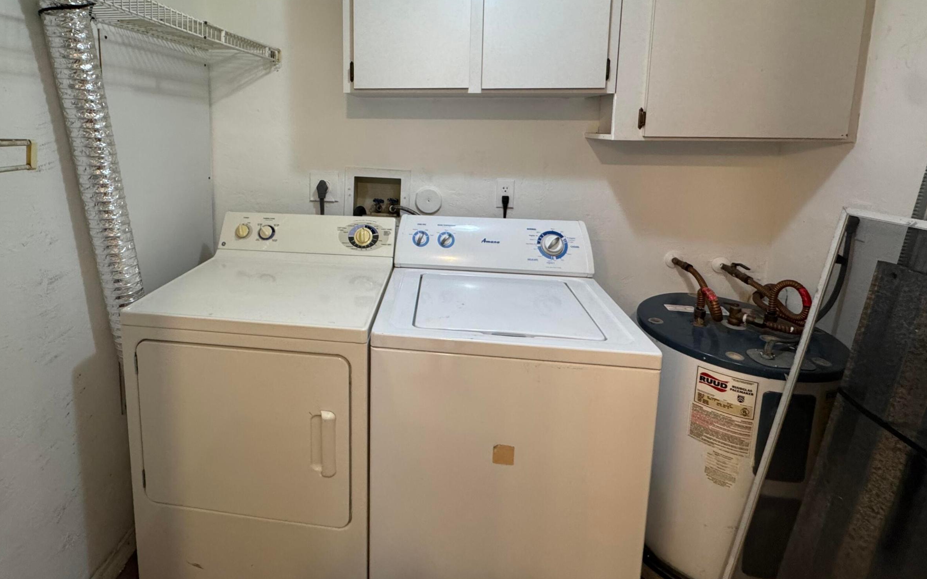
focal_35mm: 18
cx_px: 382
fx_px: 455
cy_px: 182
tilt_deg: -6.8
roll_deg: -0.2
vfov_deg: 63.0
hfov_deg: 90.2
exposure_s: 1/120
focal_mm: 2.22
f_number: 2.2
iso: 250
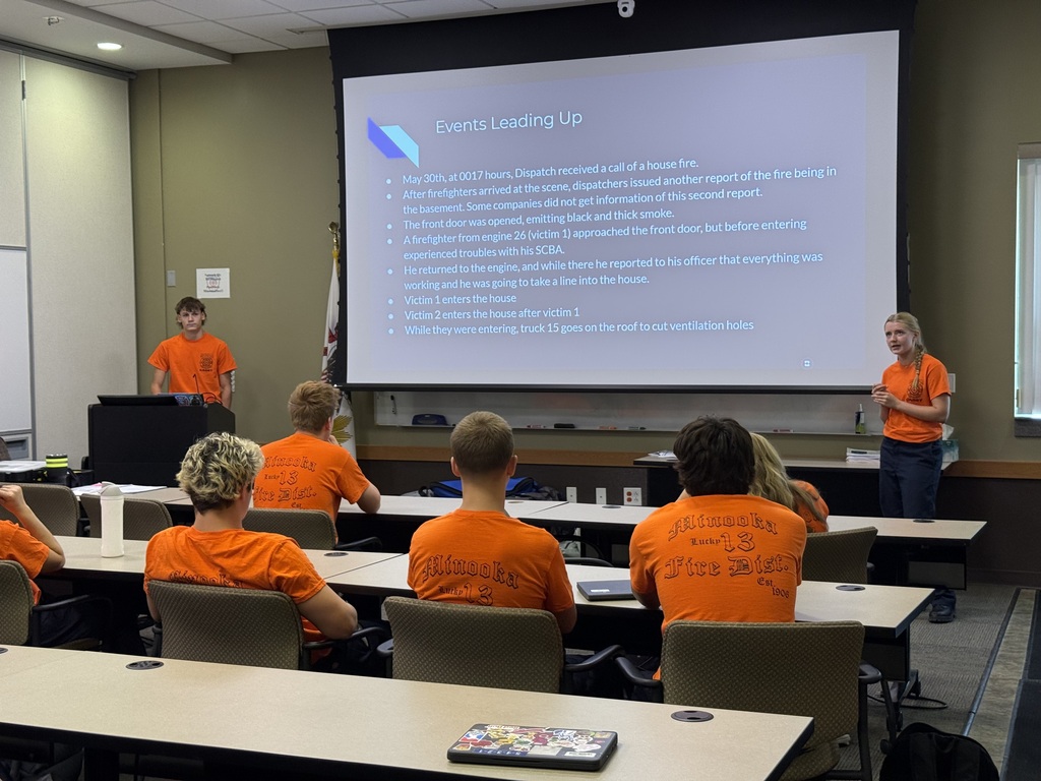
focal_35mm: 48
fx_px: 1443
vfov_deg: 30.3
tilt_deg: -1.0
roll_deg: +0.4
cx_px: 520
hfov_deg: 39.7
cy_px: 390
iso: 160
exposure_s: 1/60
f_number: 1.78
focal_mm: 6.76
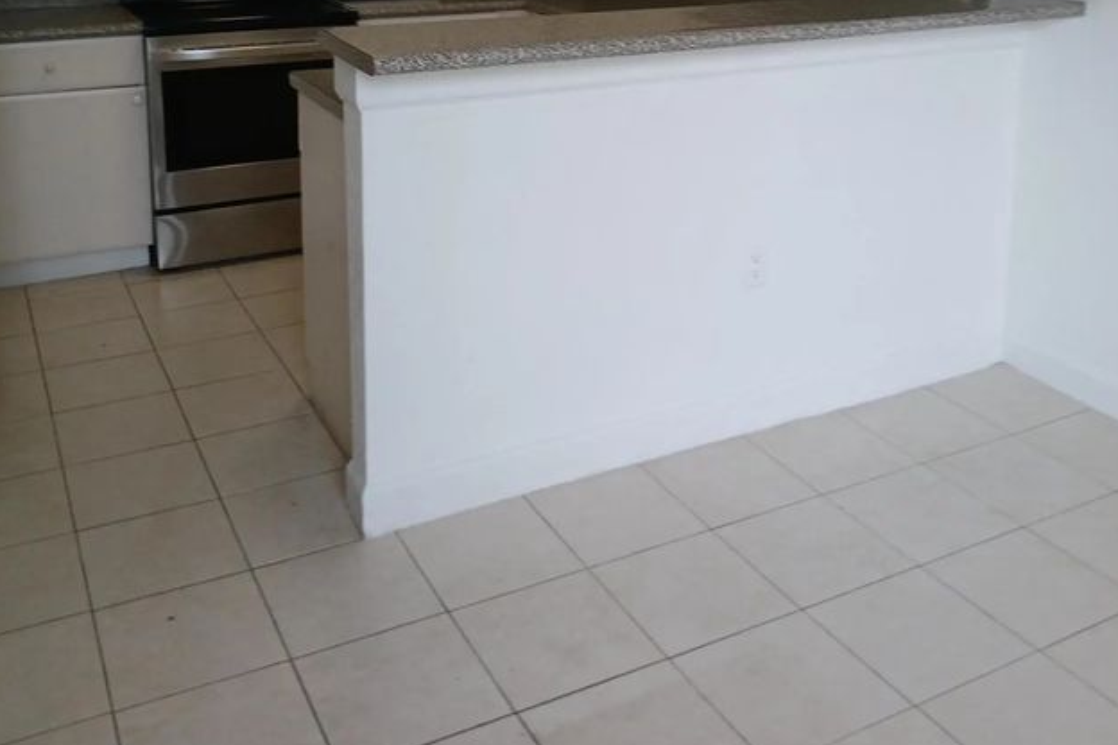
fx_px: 1149
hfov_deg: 51.9
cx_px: 564
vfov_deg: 33.8
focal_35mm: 37
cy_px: 60
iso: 125
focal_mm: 3.98
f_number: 1.8
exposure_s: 1/60
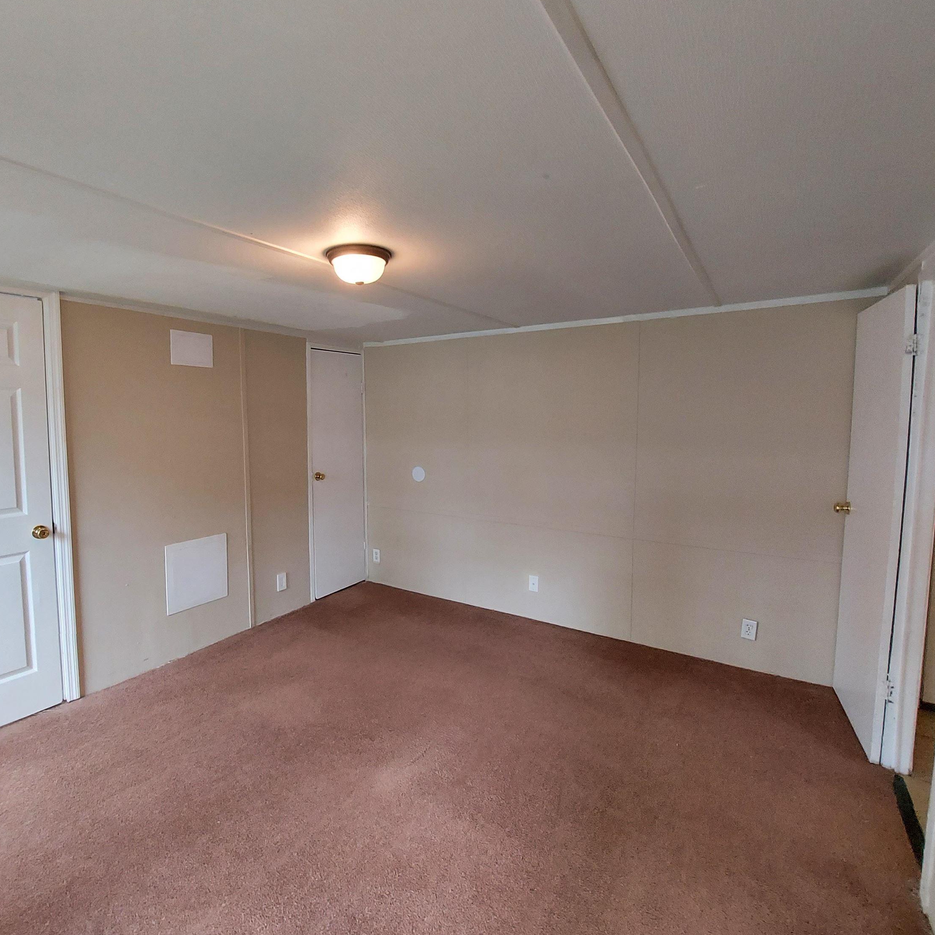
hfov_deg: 86.8
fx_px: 489
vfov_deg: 87.4
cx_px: 396
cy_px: 456
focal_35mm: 16
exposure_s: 1/50
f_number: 2.2
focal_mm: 1.74
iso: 250
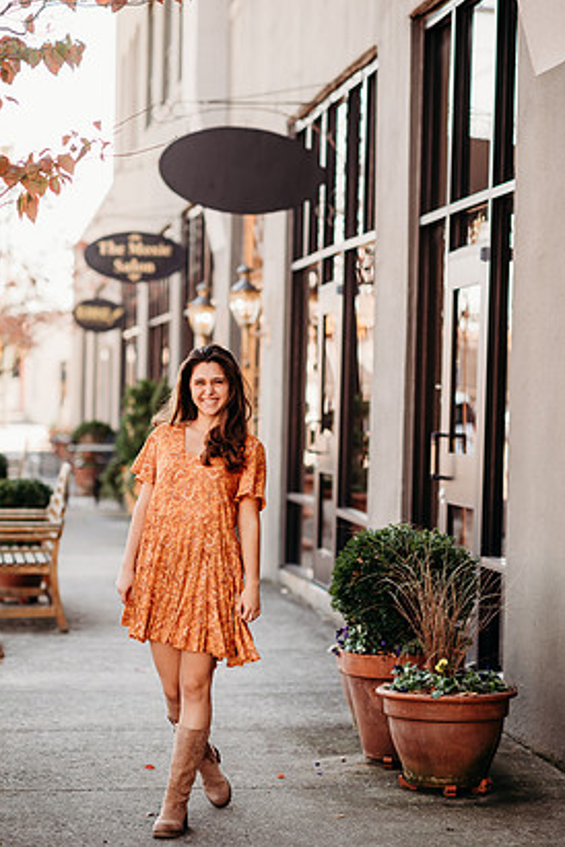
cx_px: 260
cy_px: 431
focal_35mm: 93
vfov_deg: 21.9
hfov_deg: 14.7
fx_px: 2189
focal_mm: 85
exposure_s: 1/250
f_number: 2.2
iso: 100
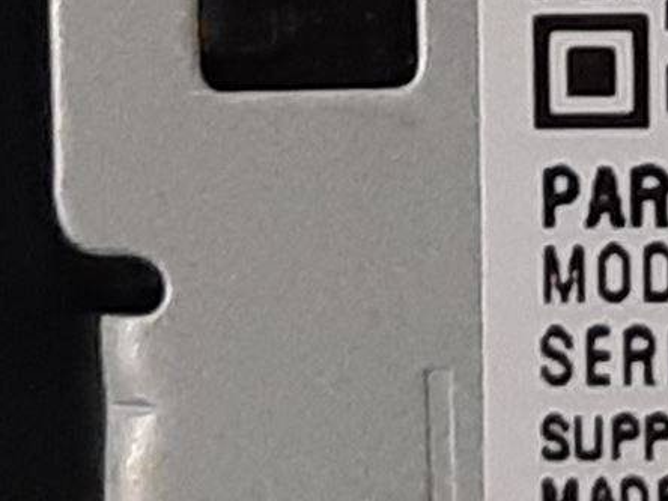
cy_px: 92
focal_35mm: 120
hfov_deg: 15.2
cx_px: 999
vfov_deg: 12.3
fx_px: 2316
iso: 200
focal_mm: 3.93
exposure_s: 1/50
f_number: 1.7
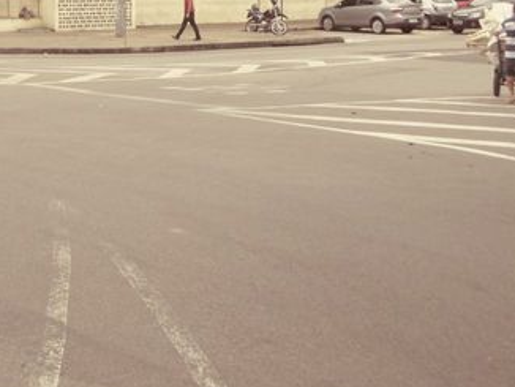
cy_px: -9
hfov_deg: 24.6
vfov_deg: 18.8
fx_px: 1132
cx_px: 21
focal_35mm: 76
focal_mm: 5.4
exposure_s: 1/500
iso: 80
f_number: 3.5
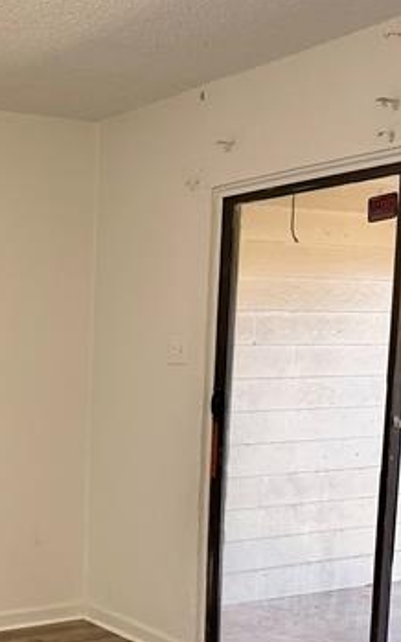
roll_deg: -0.8
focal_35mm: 56
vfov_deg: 35.0
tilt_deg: -8.3
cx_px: 20
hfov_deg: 22.4
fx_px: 980
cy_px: 522
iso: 200
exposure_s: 1/197
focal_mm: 6.76
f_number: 1.78
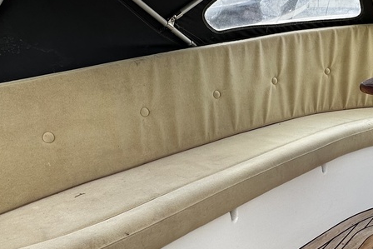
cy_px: 177
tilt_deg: -22.4
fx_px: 404
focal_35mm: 39
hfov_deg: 47.0
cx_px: 296
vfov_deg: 33.7
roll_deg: -0.1
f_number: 2.2
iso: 40
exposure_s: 1/335
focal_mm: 2.22
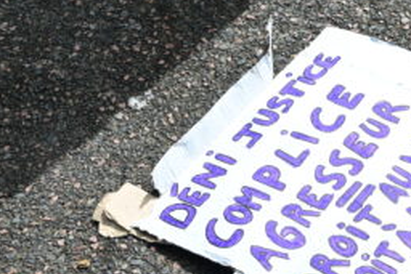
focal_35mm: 100
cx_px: 292
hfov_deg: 20.2
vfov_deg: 13.6
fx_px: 1148
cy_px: 195
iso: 500
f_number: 9
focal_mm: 33.5
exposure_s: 1/500
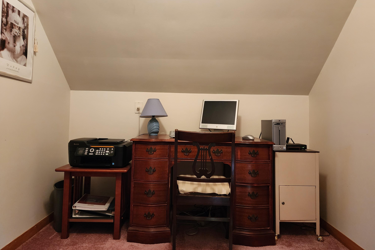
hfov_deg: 73.7
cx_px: 187
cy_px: 114
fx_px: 250
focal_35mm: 24
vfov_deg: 53.1
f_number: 1.8
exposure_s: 1/40
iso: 640
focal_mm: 6.4
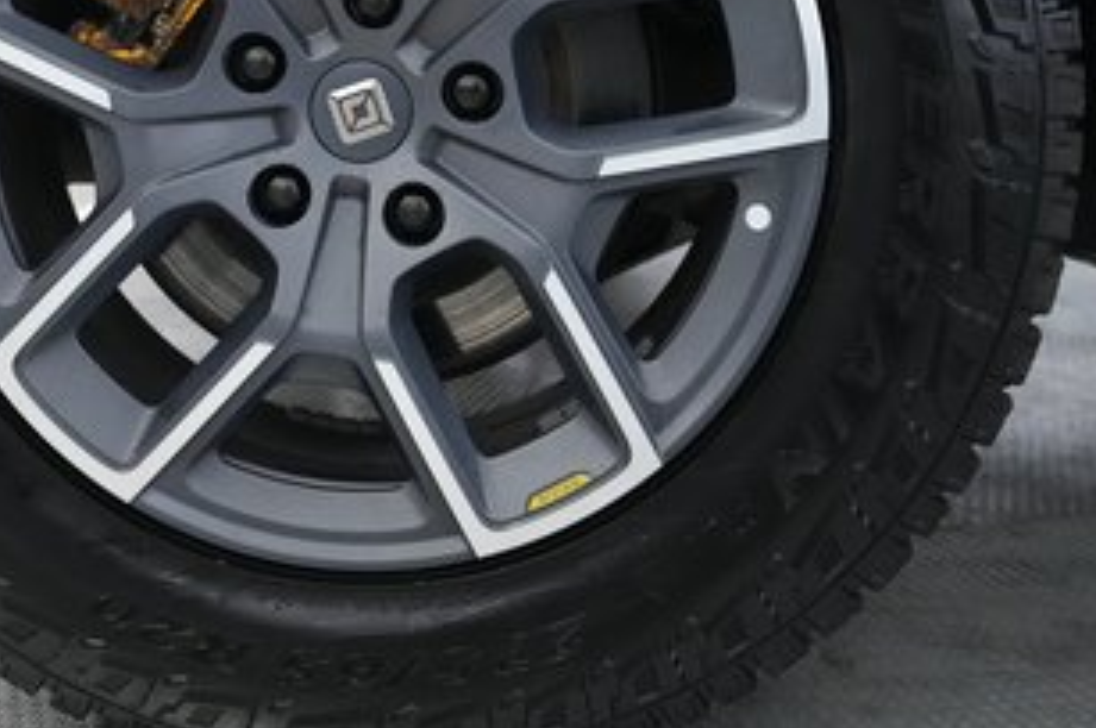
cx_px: 357
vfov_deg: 26.2
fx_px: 1521
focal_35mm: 50
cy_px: 96
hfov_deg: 39.1
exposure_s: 1/160
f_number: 2.8
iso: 5000
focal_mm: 24
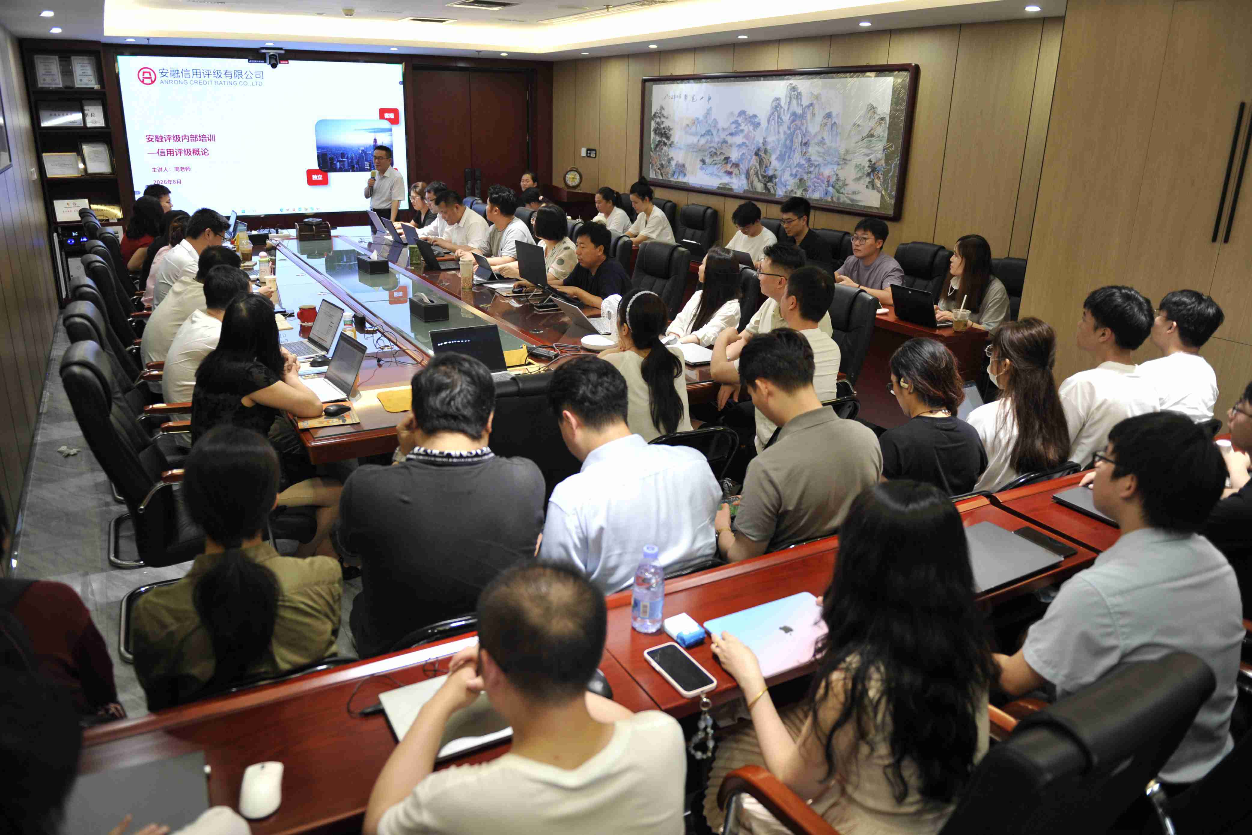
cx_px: 626
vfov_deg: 53.1
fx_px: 835
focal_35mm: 24
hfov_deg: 73.7
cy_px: 418
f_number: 2.8
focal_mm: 24
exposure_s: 1/125
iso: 800
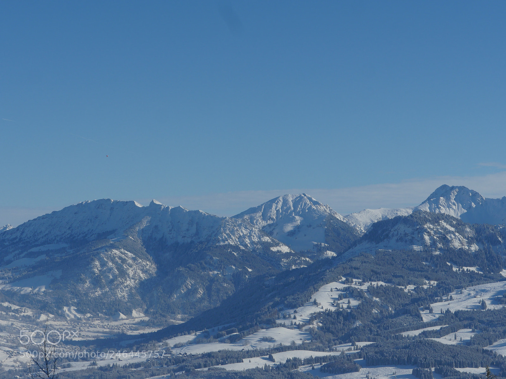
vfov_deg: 12.8
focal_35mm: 116
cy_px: 190
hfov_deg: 17.0
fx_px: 1696
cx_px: 253
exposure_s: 1/800
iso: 200
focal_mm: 58
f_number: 10
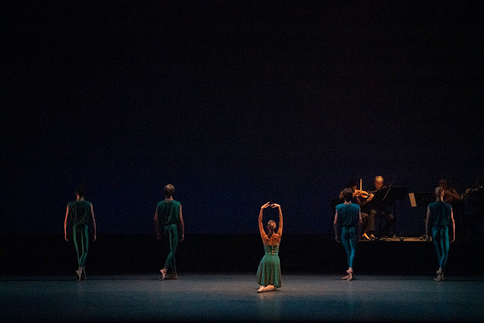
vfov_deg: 8.4
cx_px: 242
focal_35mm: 164
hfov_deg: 12.5
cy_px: 162
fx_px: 2205
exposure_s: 1/400
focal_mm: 164
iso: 25600
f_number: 8
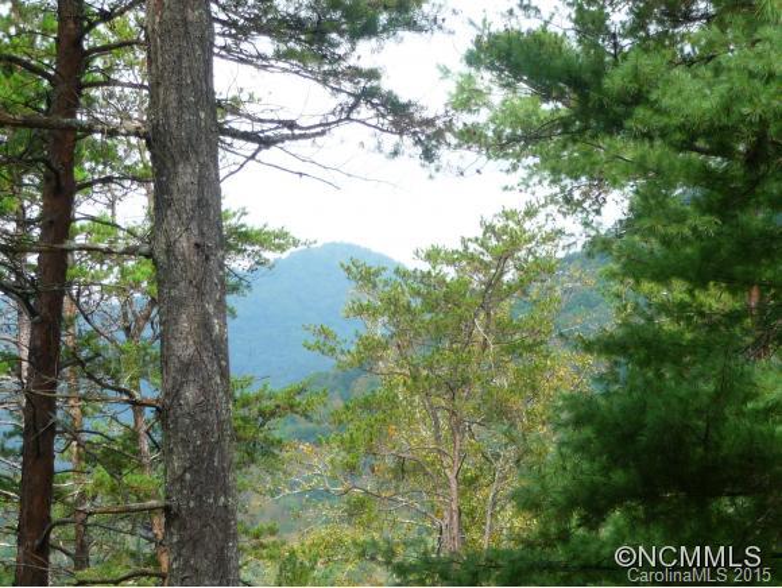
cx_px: 391
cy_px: 294
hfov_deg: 14.1
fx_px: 3165
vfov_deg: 10.6
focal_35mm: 140
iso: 100
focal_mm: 17.5
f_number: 4.7
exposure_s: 1/200
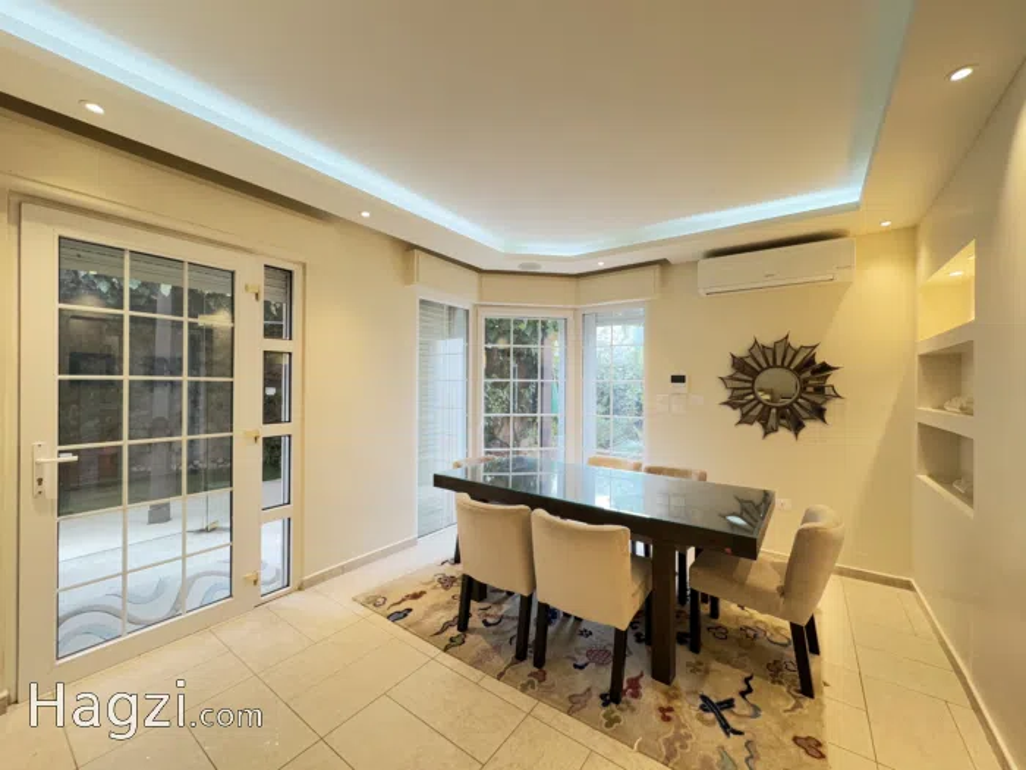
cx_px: 513
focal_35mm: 14
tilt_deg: +0.3
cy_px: 385
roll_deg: -0.5
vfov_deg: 85.7
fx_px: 415
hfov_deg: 102.1
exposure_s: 1/50
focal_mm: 2.22
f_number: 2.2
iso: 250
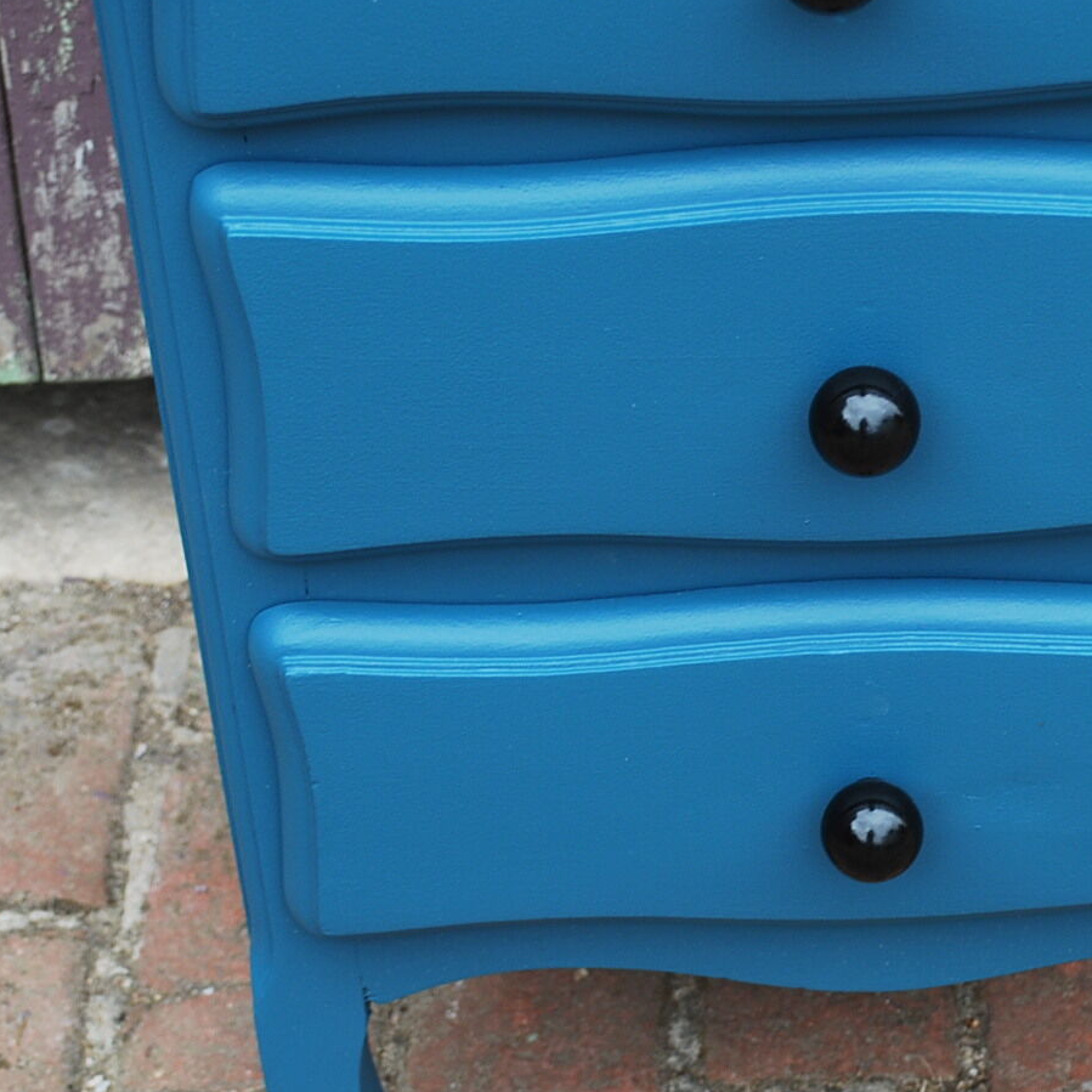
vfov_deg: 17.5
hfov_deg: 17.4
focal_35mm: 99
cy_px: 677
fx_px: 3533
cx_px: 878
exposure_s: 1/80
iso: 200
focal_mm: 36
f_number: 5.3
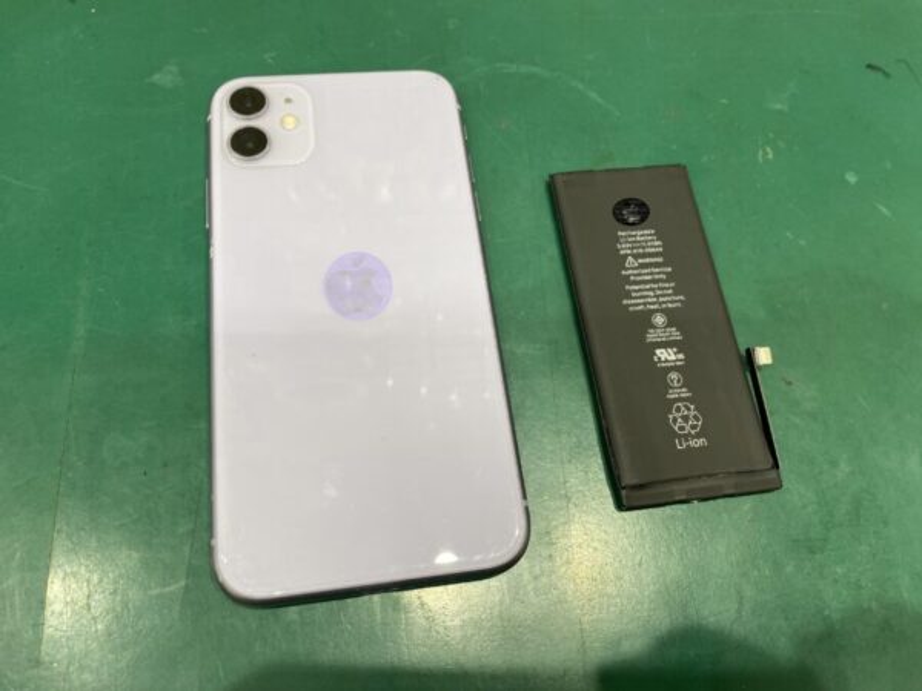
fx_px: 693
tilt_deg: -68.2
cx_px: 461
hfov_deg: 67.3
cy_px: 346
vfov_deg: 53.1
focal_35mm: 26
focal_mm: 4.25
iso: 64
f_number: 1.8
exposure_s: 1/100
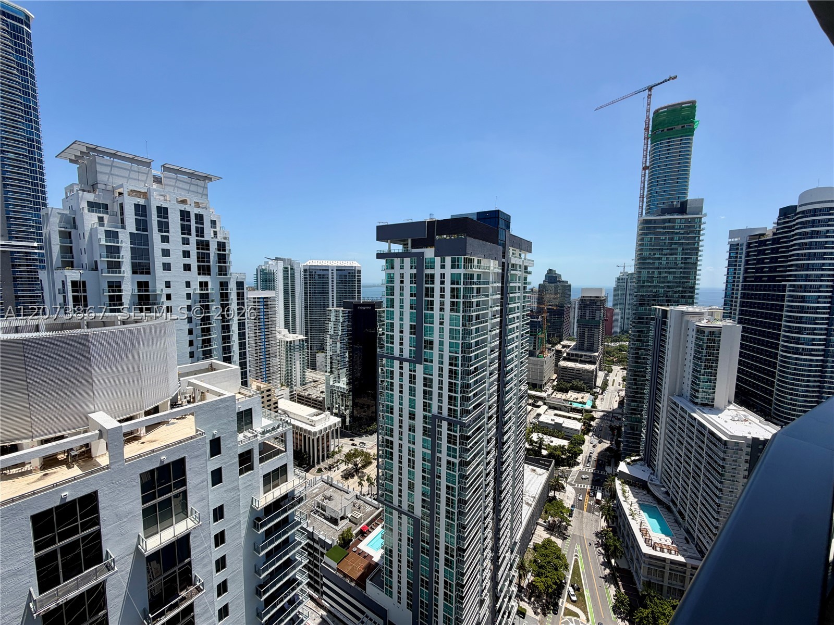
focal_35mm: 14
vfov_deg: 85.7
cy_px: 312
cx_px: 417
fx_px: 337
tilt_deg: -3.8
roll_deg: -0.8
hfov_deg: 102.1
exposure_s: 1/955
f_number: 2.2
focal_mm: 2.22
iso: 20
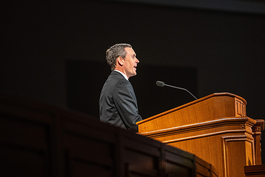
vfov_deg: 5.2
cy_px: 59
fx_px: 1957
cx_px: 132
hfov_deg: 7.7
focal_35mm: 266
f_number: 2.8
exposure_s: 1/125
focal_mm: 200
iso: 500
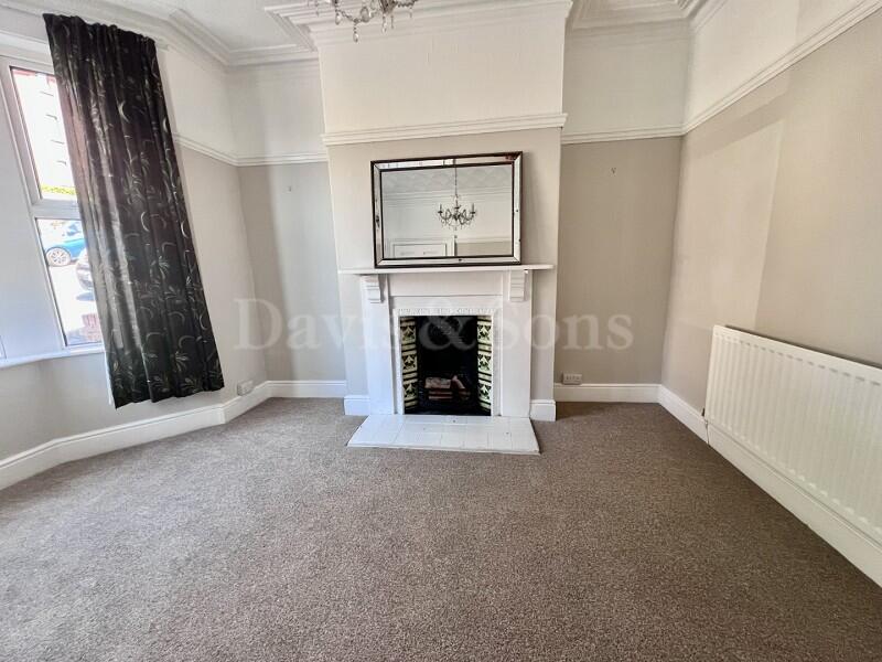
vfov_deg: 89.9
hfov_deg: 106.2
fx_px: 331
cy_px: 331
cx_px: 441
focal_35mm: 13
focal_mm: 1.57
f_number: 1.8
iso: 160
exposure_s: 1/99
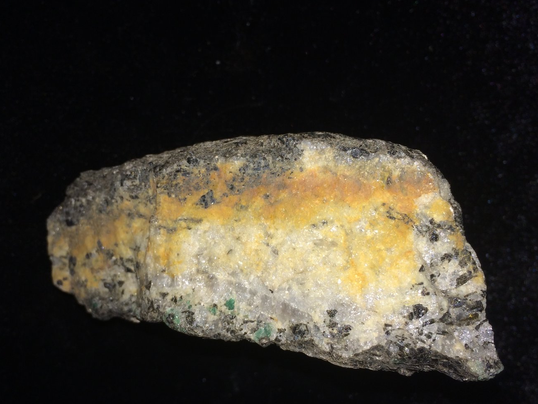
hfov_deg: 50.1
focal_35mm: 37
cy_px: 236
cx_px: 251
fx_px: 575
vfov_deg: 38.6
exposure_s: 1/308
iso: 32
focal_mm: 4.12
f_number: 2.2
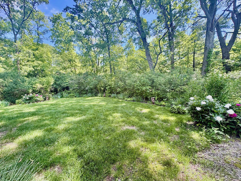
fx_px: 97
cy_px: 90
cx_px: 120
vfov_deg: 85.7
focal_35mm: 14
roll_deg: +1.9
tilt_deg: -5.8
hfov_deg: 102.1
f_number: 2.2
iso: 64
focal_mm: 2.22
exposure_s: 1/130
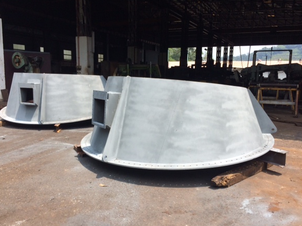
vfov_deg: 42.9
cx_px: 152
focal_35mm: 33
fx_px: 288
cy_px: 118
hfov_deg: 55.4
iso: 32
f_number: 2.2
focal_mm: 4.12
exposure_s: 1/1208
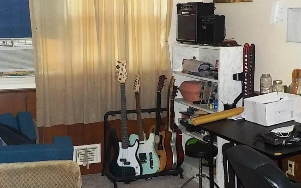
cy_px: 101
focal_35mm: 58
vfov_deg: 22.4
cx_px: 149
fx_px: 476
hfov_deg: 35.1
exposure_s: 1/30
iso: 500
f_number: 3.3
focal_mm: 4.1
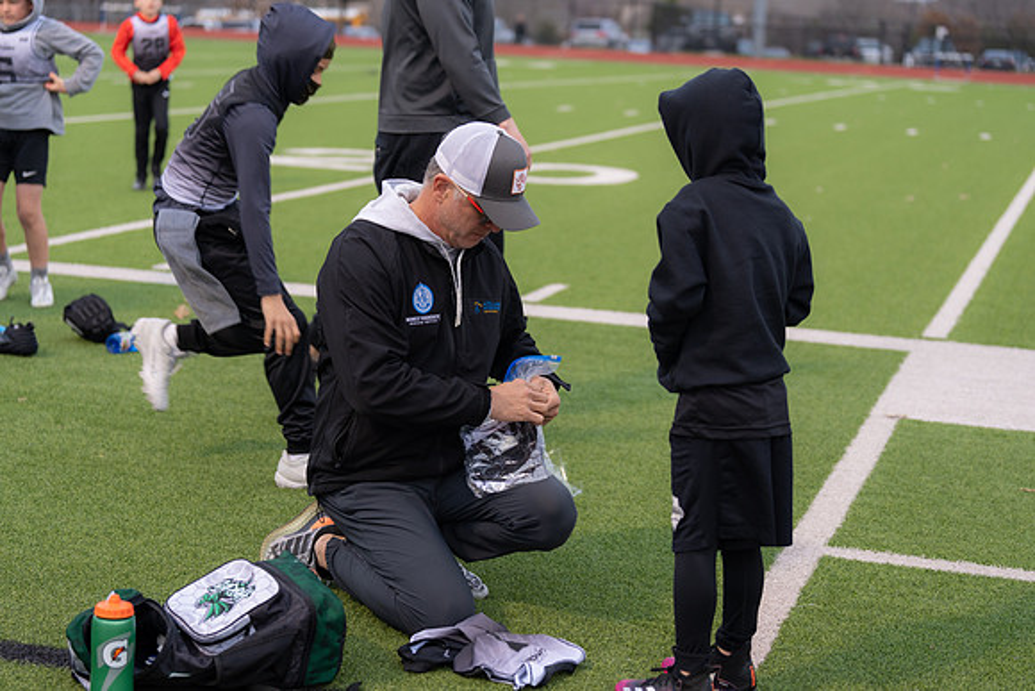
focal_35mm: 70
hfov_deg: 28.8
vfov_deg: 19.5
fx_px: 2013
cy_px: 346
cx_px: 518
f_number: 2.8
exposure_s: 1/320
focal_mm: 70
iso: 500
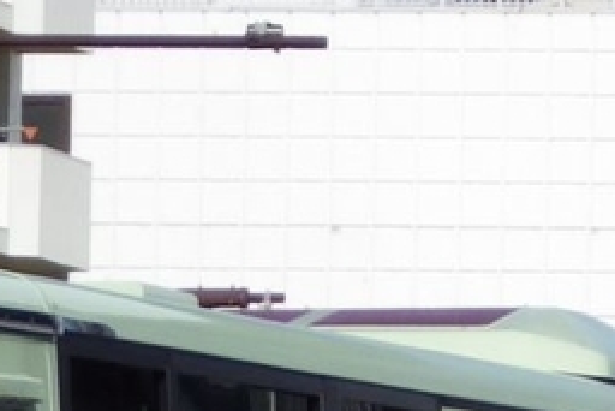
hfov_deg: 5.3
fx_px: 6615
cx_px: -103
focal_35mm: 387
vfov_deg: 3.5
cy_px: 707
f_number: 4.8
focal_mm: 21.3
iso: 100
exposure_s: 1/1000
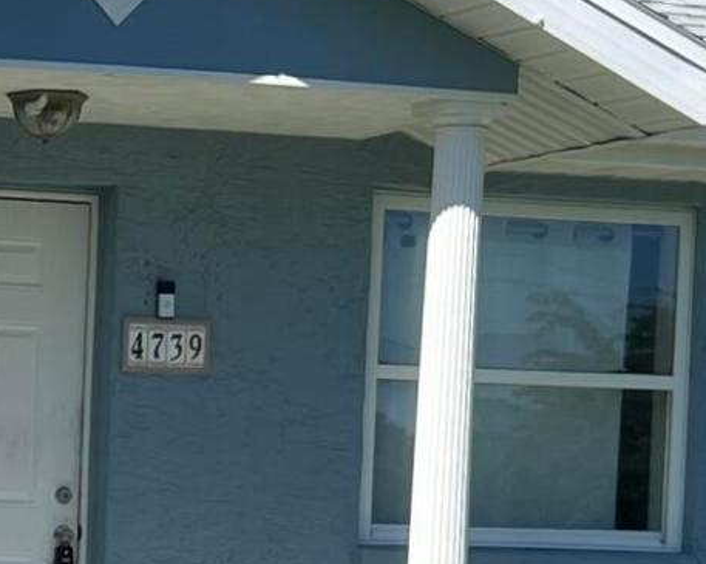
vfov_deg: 9.5
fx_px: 3341
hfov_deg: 11.7
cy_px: 706
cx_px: -229
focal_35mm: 160
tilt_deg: -3.3
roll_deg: -1.4
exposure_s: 1/3356
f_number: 1.5
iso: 50
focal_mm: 5.7
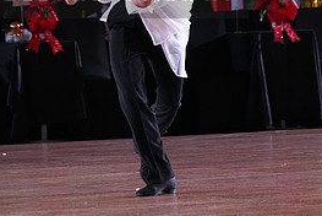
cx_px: 115
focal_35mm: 441
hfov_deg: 4.7
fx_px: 3949
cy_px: -14
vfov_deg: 3.1
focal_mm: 200
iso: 8000
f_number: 5
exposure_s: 1/400
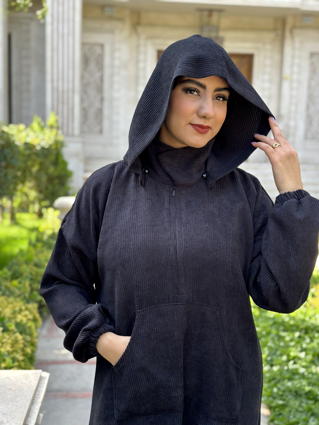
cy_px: 212
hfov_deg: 30.3
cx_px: 160
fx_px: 590
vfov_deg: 39.7
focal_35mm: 48
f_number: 1.78
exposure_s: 1/387
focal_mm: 6.86
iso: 80
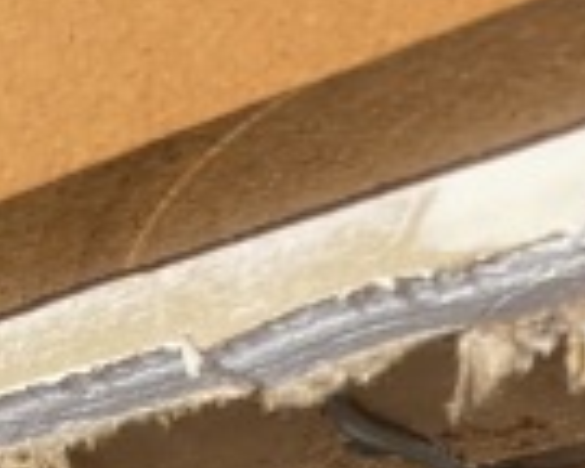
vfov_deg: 11.3
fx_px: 2078
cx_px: 685
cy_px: 1014
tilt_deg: +6.8
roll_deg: -4.3
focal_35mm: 120
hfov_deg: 15.5
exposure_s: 1/40
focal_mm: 4.25
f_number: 1.8
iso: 320
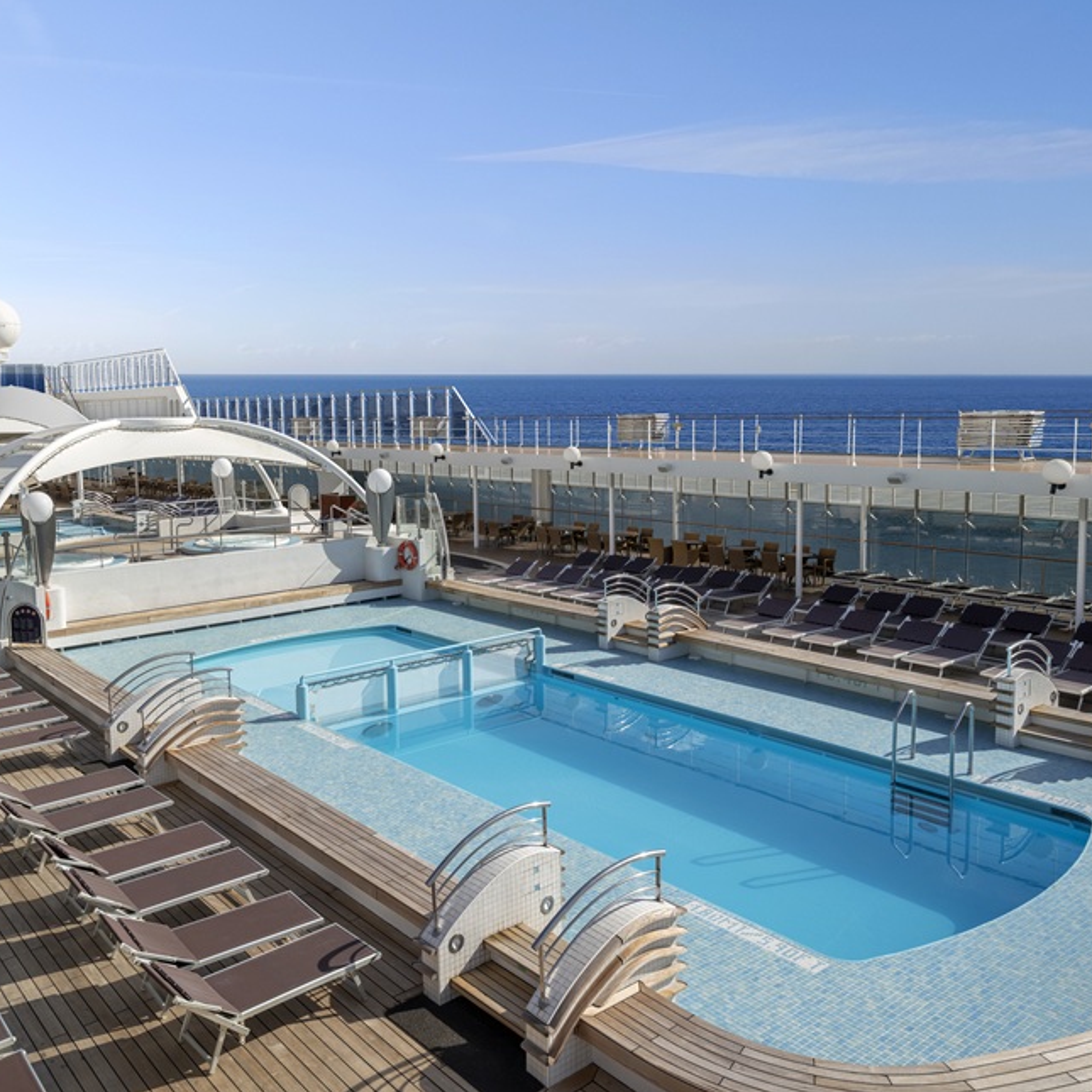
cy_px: 533
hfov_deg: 55.0
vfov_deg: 55.6
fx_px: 1035
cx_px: 415
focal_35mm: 29
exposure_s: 1/320
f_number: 8
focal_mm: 22
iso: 200
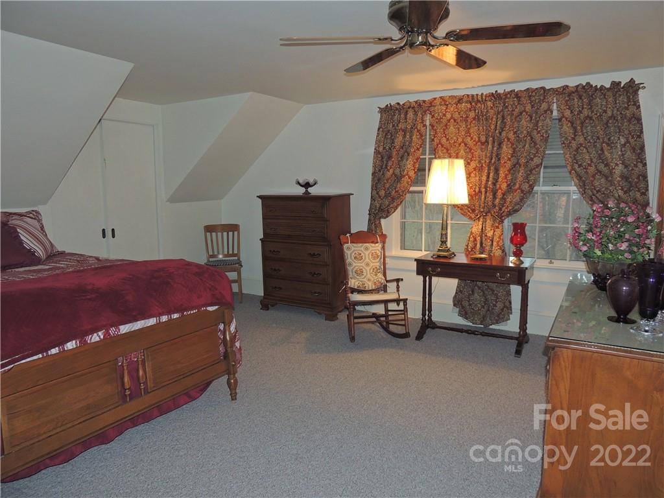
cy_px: 249
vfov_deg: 56.8
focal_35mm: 24
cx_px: 332
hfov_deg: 71.6
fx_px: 460
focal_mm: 4.3
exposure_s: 1/30
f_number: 3
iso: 200
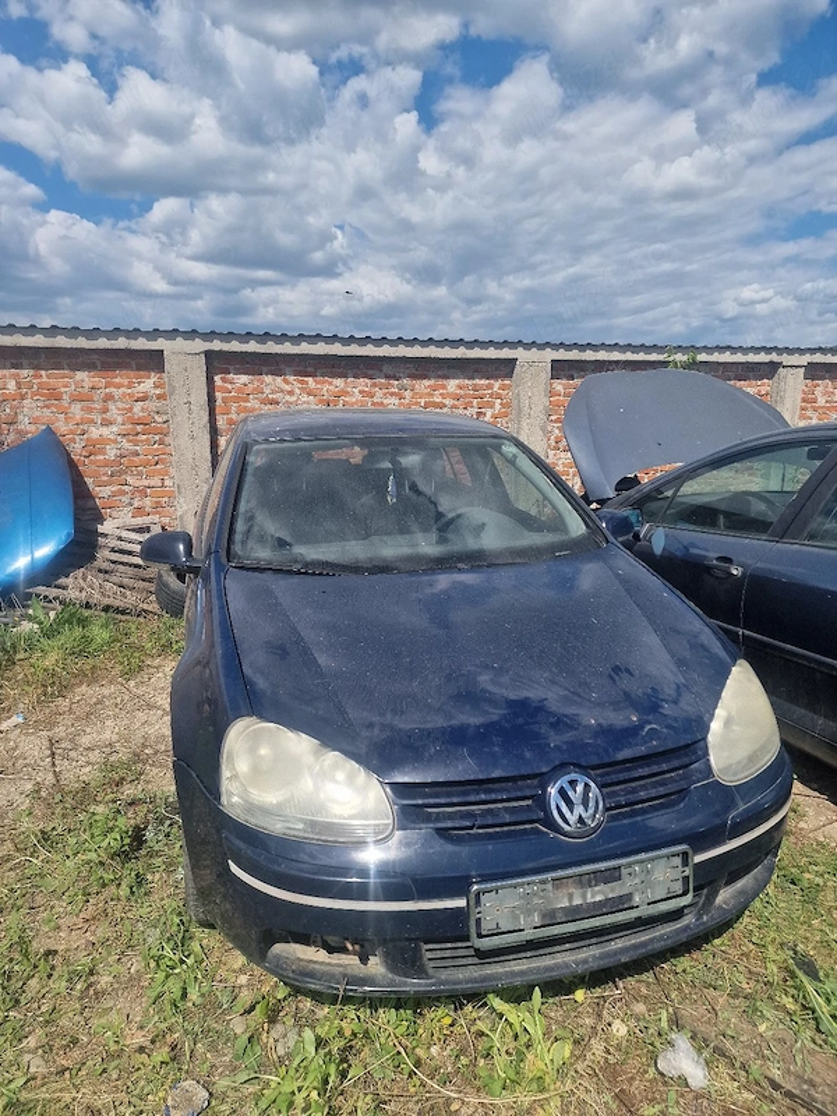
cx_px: 418
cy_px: 558
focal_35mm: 23
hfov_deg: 58.9
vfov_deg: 73.9
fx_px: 742
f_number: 1.8
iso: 50
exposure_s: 1/2000
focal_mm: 6.4
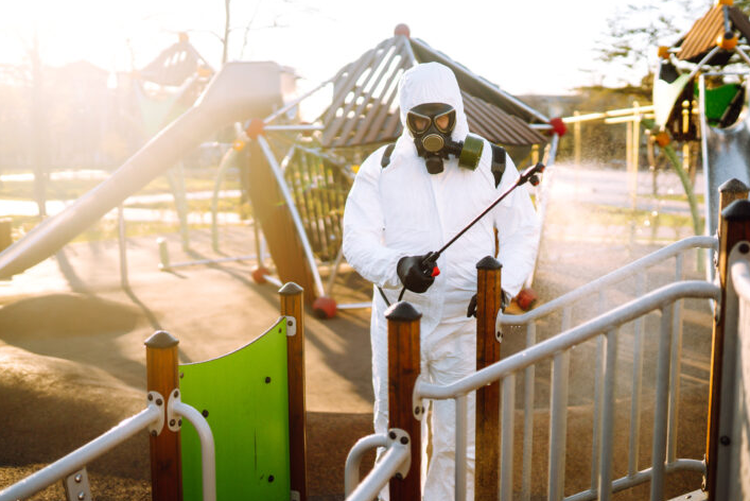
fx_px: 792
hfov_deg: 50.6
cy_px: 249
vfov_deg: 35.1
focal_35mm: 38
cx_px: 404
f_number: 1.4
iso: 200
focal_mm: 35
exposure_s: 1/5000
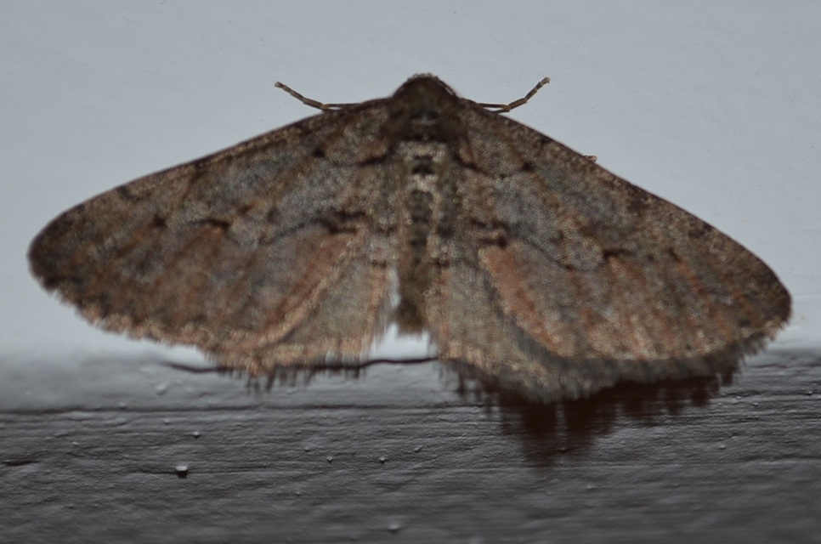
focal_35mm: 82
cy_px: 272
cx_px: 410
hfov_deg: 24.7
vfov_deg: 16.5
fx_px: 1878
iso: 200
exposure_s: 1/30
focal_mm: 55
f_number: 5.6
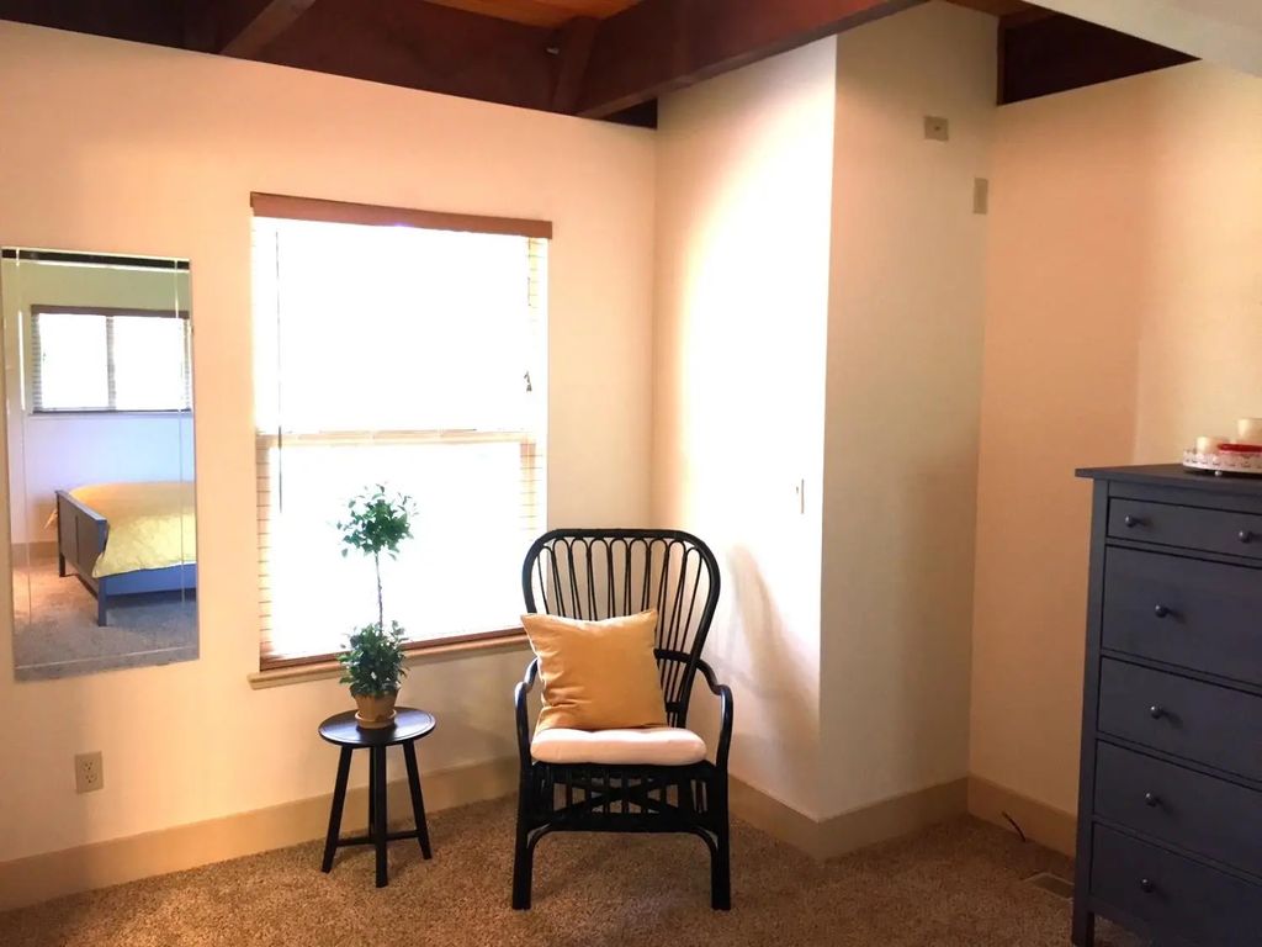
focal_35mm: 29
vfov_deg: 48.2
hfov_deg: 61.7
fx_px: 1057
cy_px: 474
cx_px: 631
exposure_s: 1/30
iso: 100
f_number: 2.2
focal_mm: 4.15
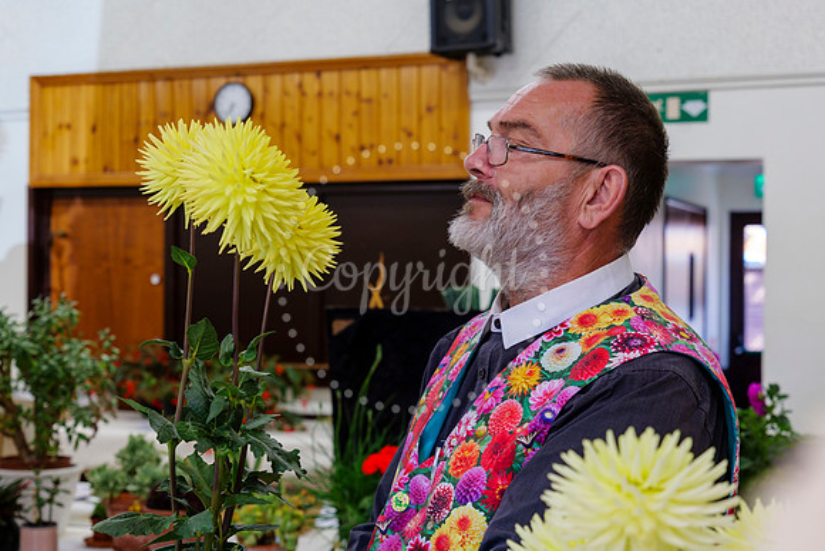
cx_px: 412
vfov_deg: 22.6
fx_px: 1375
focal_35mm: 60
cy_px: 276
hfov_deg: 33.4
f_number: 5.6
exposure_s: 1/60
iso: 1250
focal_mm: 60
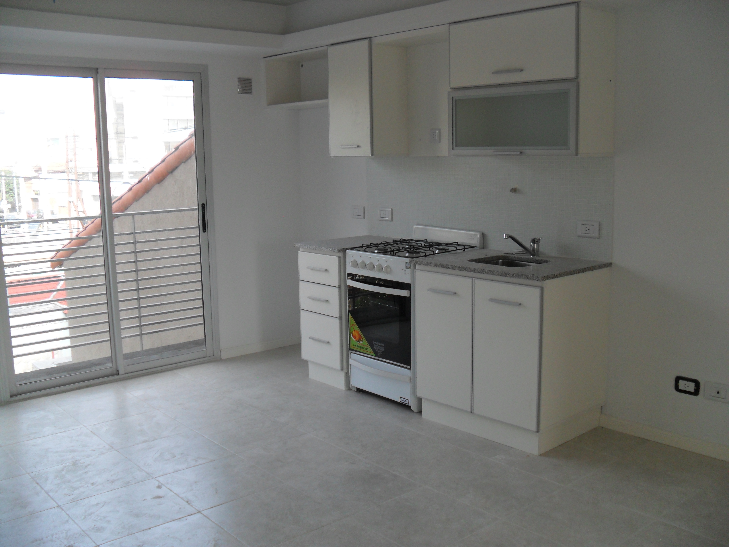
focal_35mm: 35
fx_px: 737
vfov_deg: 40.7
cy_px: 274
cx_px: 364
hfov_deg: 52.6
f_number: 3
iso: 80
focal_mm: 6.3
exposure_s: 1/180
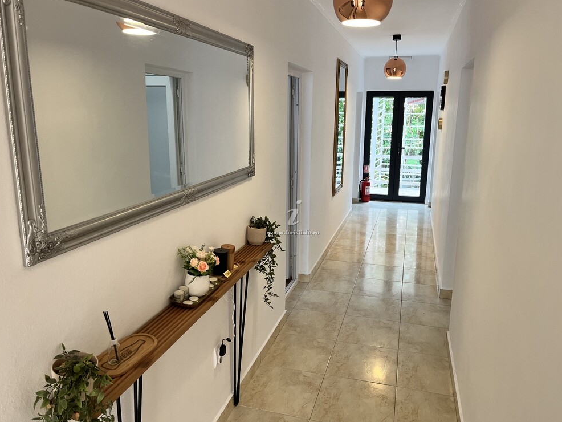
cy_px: 206
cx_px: 284
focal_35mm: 27
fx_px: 438
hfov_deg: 65.3
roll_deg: -0.7
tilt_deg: -12.8
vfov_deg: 51.4
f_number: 1.6
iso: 125
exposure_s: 1/121
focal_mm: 5.1
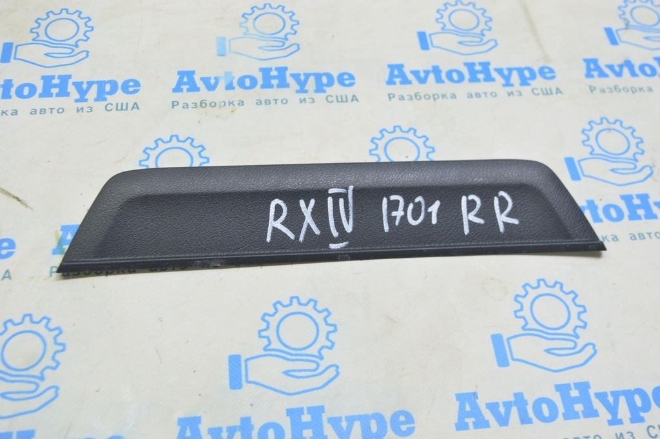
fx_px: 769
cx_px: 330
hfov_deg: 46.4
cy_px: 220
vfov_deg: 31.8
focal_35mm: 42
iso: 400
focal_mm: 28
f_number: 5.6
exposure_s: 1/20
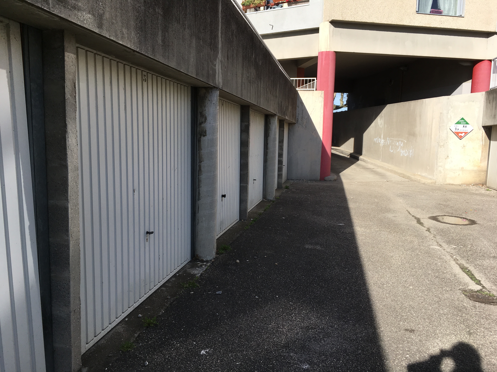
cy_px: 186
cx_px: 248
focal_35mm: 29
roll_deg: -1.3
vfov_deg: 48.2
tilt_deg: -7.5
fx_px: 416
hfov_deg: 61.7
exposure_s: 1/1083
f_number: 2.2
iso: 25
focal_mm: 4.15
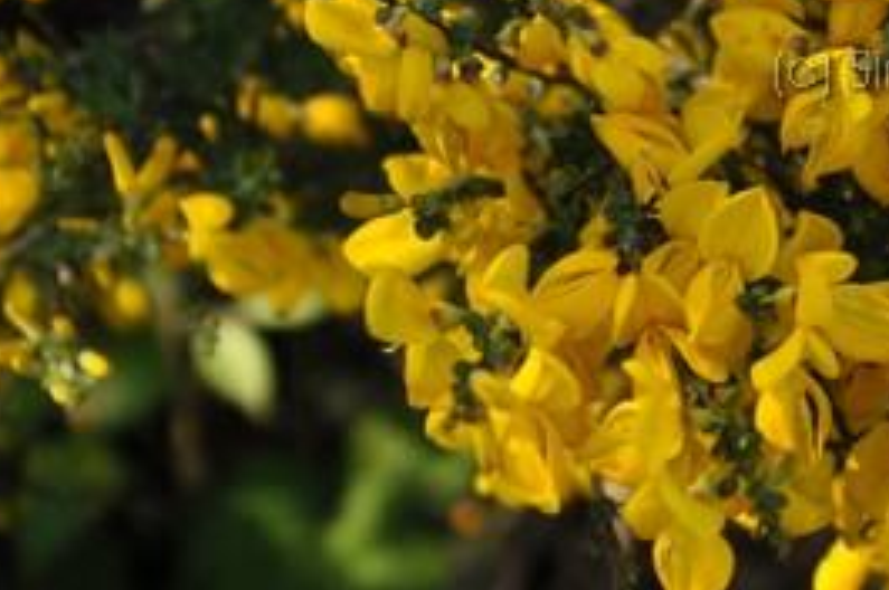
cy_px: 72
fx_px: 2146
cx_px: 1020
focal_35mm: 87
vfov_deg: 15.5
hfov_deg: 21.9
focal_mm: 24
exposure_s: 1/1000
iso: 200
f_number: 2.8
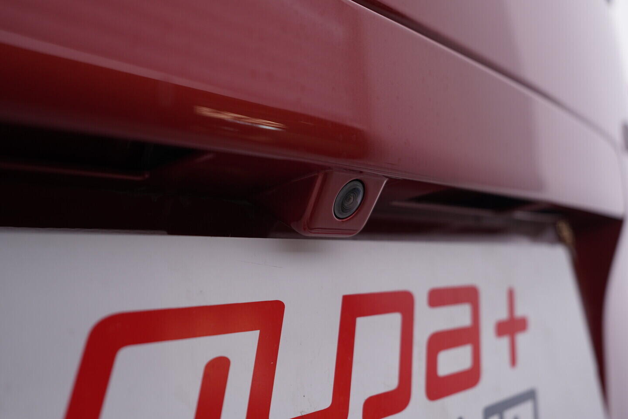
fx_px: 628
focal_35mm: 36
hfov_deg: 53.1
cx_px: 314
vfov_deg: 36.9
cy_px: 210
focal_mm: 24
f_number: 3.2
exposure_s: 1/50
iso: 125
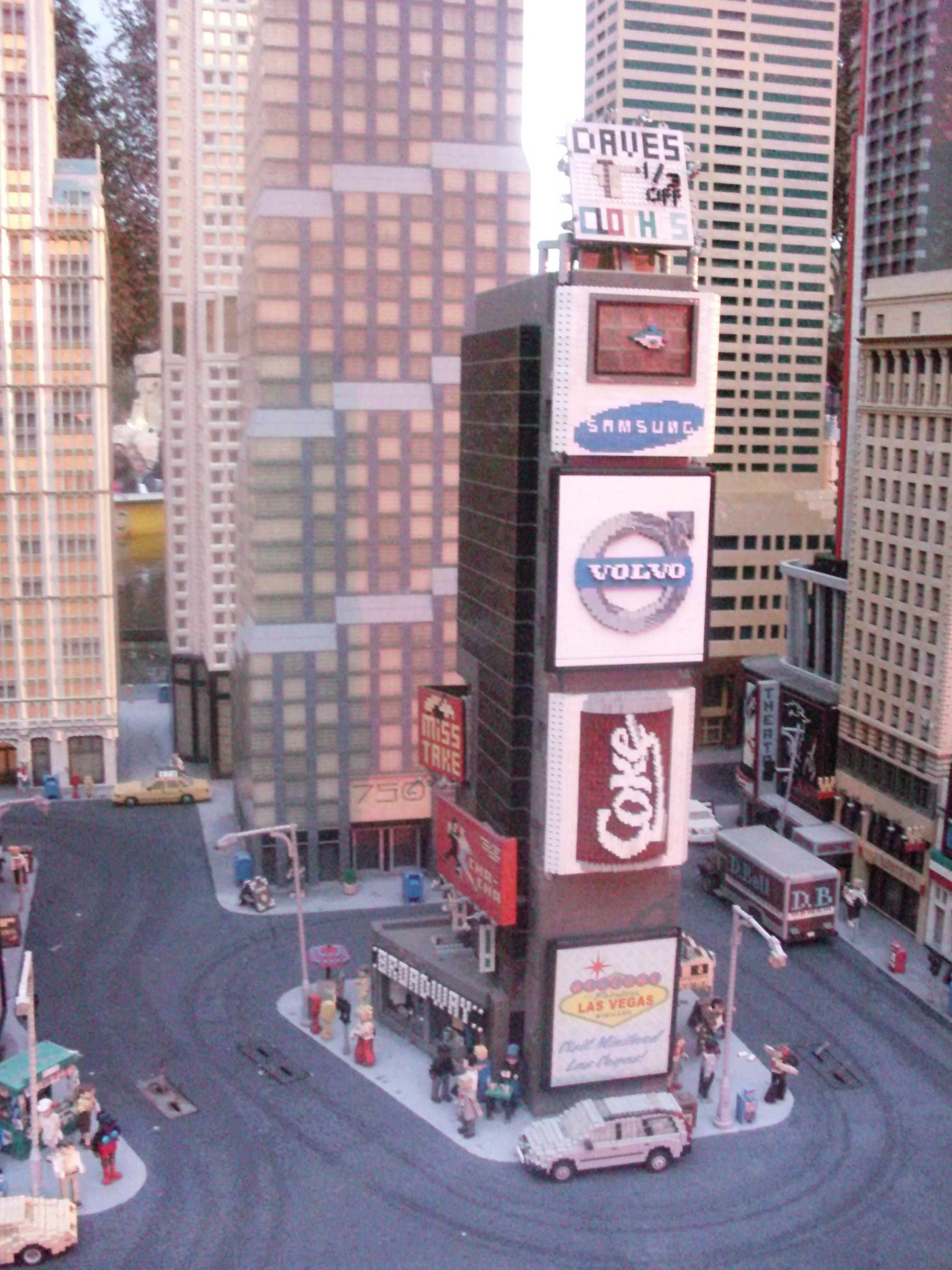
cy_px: 635
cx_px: 476
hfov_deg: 37.7
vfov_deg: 49.0
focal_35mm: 38
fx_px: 1393
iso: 1600
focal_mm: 6.3
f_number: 3.1
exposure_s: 1/8
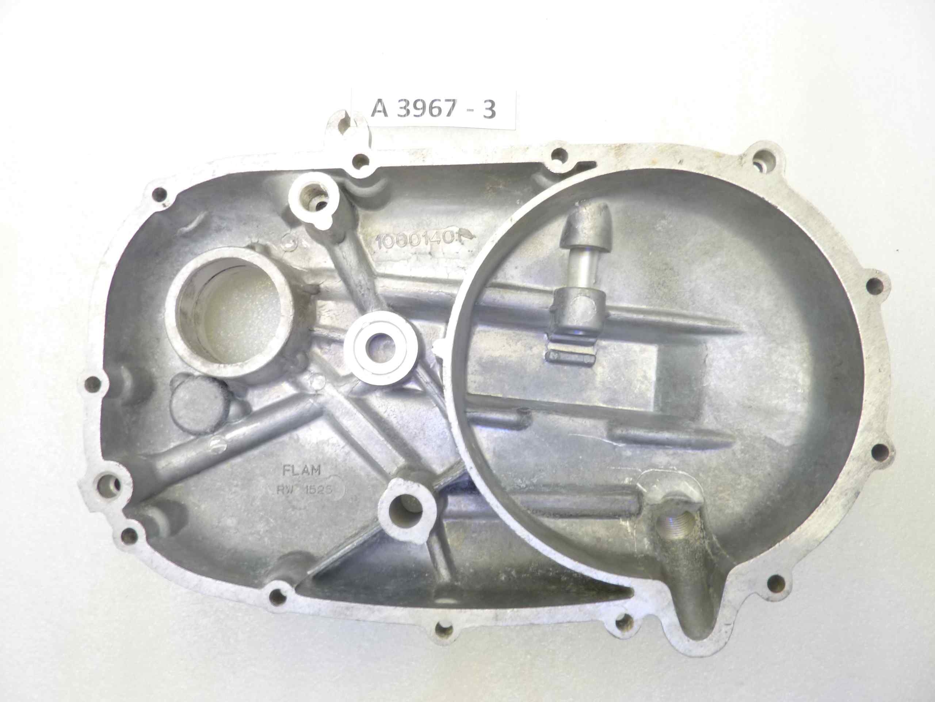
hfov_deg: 69.4
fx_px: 675
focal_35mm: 25
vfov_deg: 54.9
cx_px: 468
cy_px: 351
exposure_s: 1/8
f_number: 3.3
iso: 80
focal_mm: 4.1
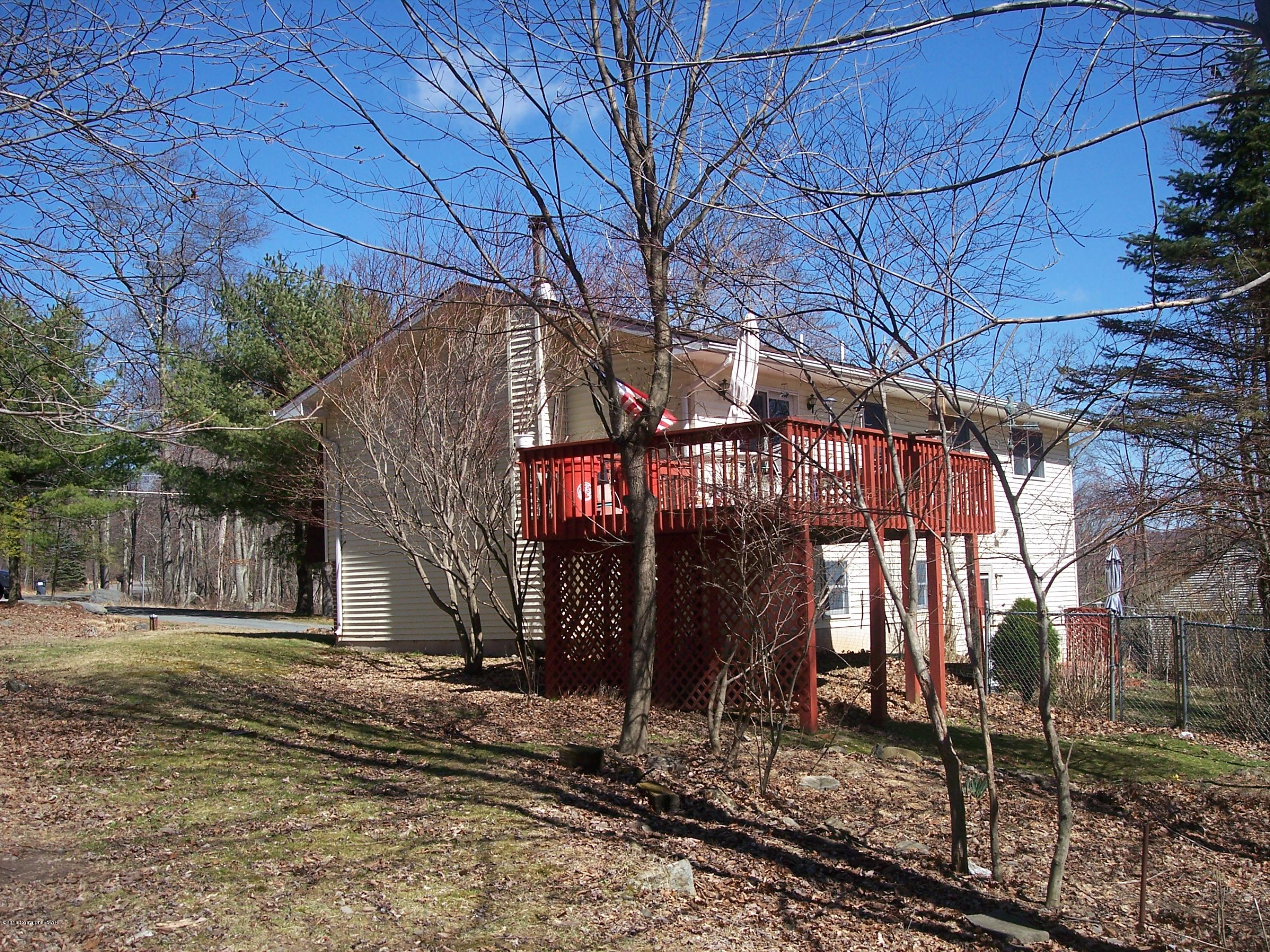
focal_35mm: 39
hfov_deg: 47.9
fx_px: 1431
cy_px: 476
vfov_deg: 36.8
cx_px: 635
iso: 100
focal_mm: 8
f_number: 4
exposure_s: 1/750
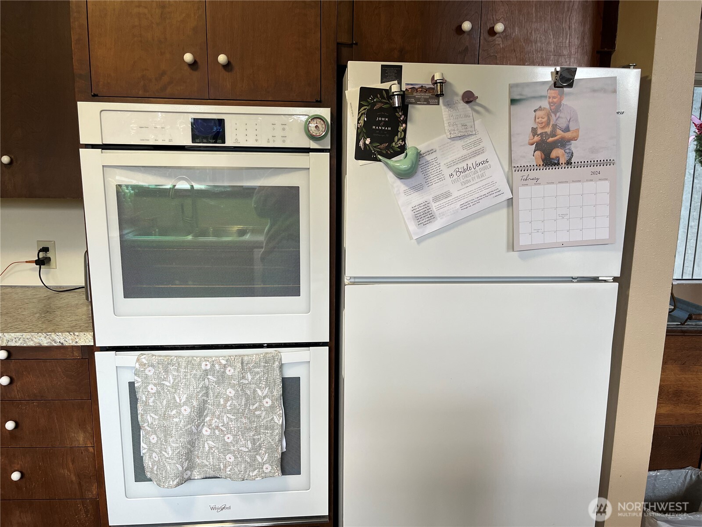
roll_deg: -0.6
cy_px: 264
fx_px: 527
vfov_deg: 53.1
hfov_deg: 67.3
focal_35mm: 26
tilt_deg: -10.2
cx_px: 351
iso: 125
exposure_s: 1/120
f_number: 1.6
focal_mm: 5.1
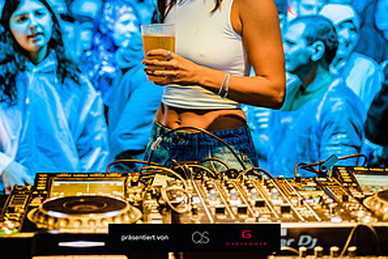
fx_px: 1110
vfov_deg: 13.0
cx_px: 195
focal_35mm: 103
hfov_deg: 19.8
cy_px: -31
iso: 2000
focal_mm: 68
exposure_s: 1/160
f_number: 2.5
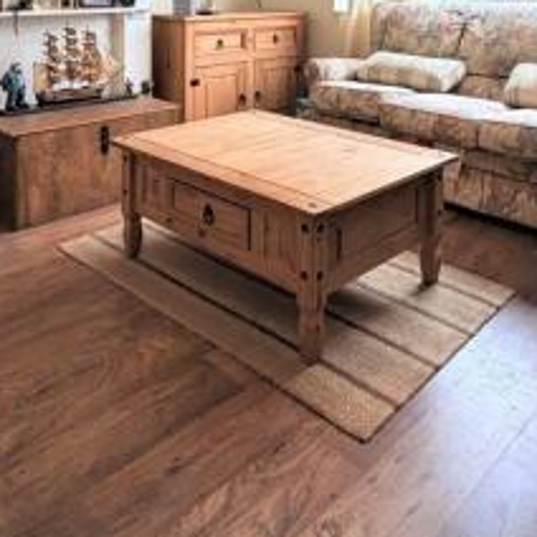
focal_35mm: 34
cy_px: -6
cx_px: 305
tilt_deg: -1.0
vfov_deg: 41.7
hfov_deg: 48.3
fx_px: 597
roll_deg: +0.4
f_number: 2.2
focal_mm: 2.22
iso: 200
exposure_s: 1/121
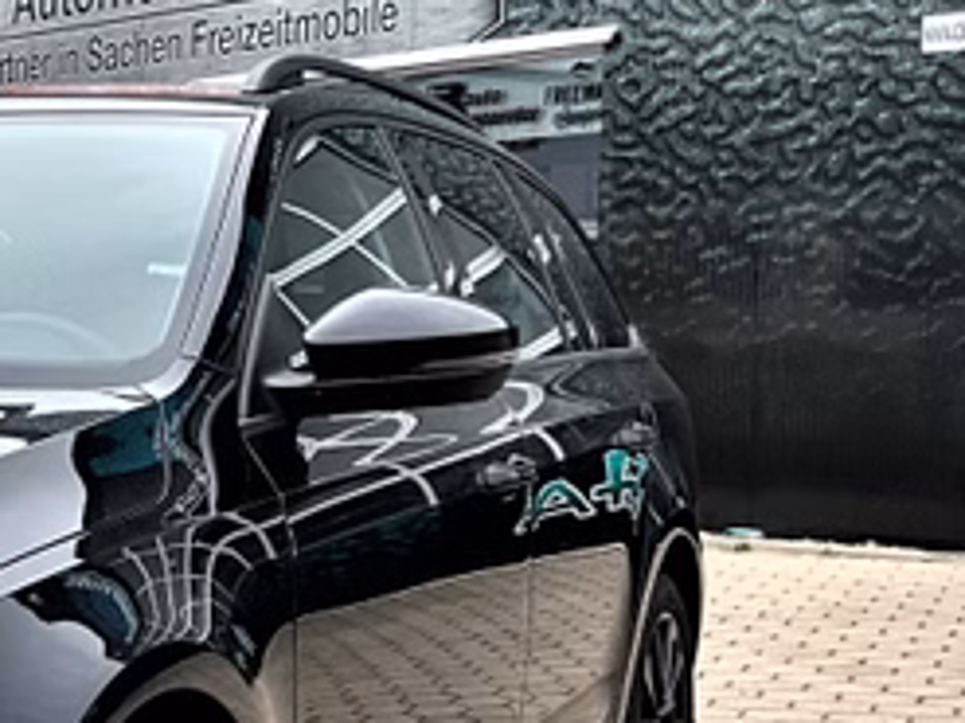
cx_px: -262
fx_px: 2619
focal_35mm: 94
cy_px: 590
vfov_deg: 15.6
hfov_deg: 19.4
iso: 25
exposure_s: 1/781
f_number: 1.8
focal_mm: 3
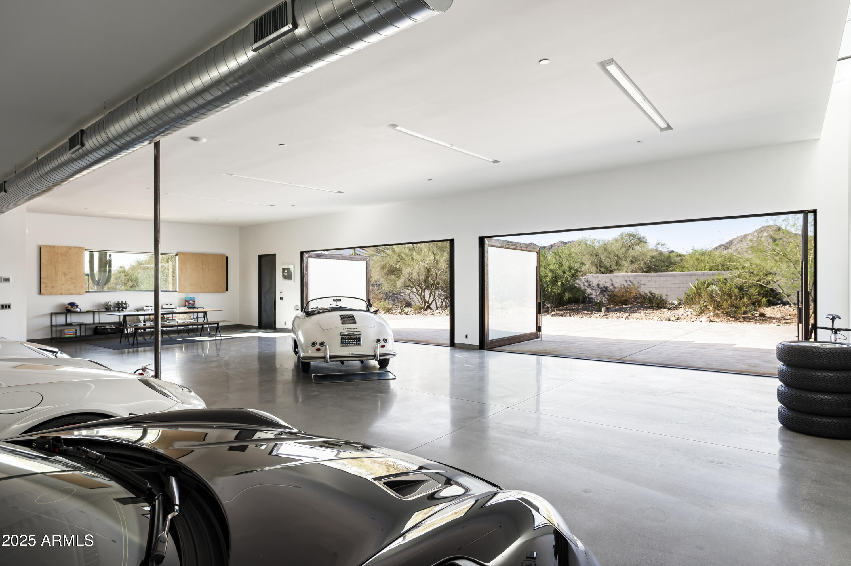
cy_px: 283
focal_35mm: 18
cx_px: 426
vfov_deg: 65.9
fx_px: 437
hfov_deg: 88.5
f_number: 8
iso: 125
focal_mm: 18.5
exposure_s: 1/10
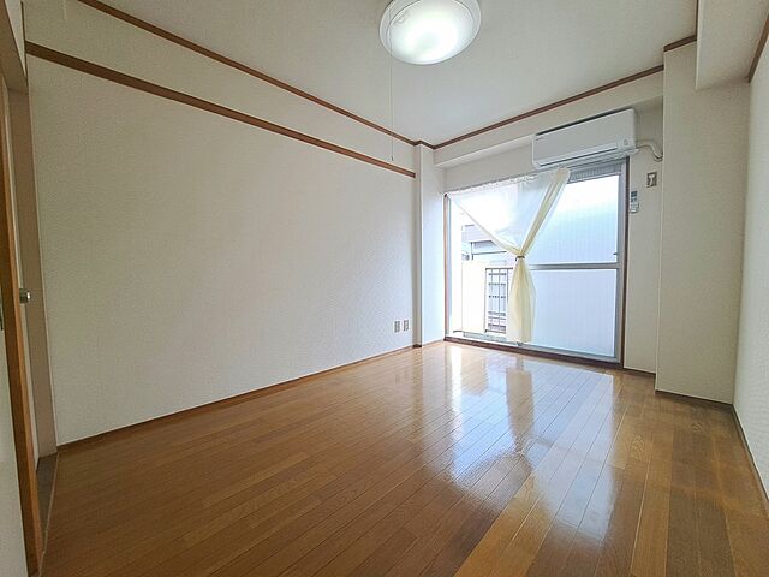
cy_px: 288
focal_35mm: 13
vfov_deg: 89.9
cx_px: 384
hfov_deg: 106.2
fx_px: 289
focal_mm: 1.74
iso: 50
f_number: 2.2
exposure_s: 1/104
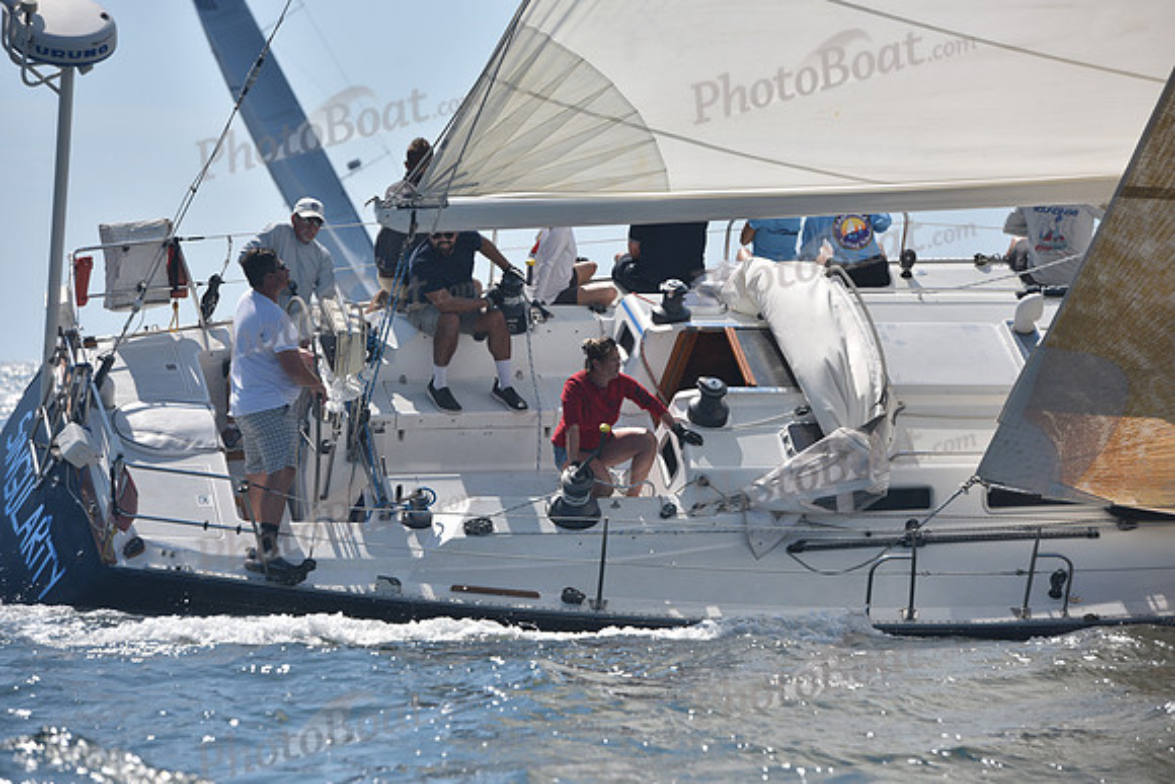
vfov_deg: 7.9
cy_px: 392
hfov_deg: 11.7
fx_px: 5713
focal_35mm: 175
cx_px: 588
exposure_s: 1/1000
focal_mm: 175
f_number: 6.3
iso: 250
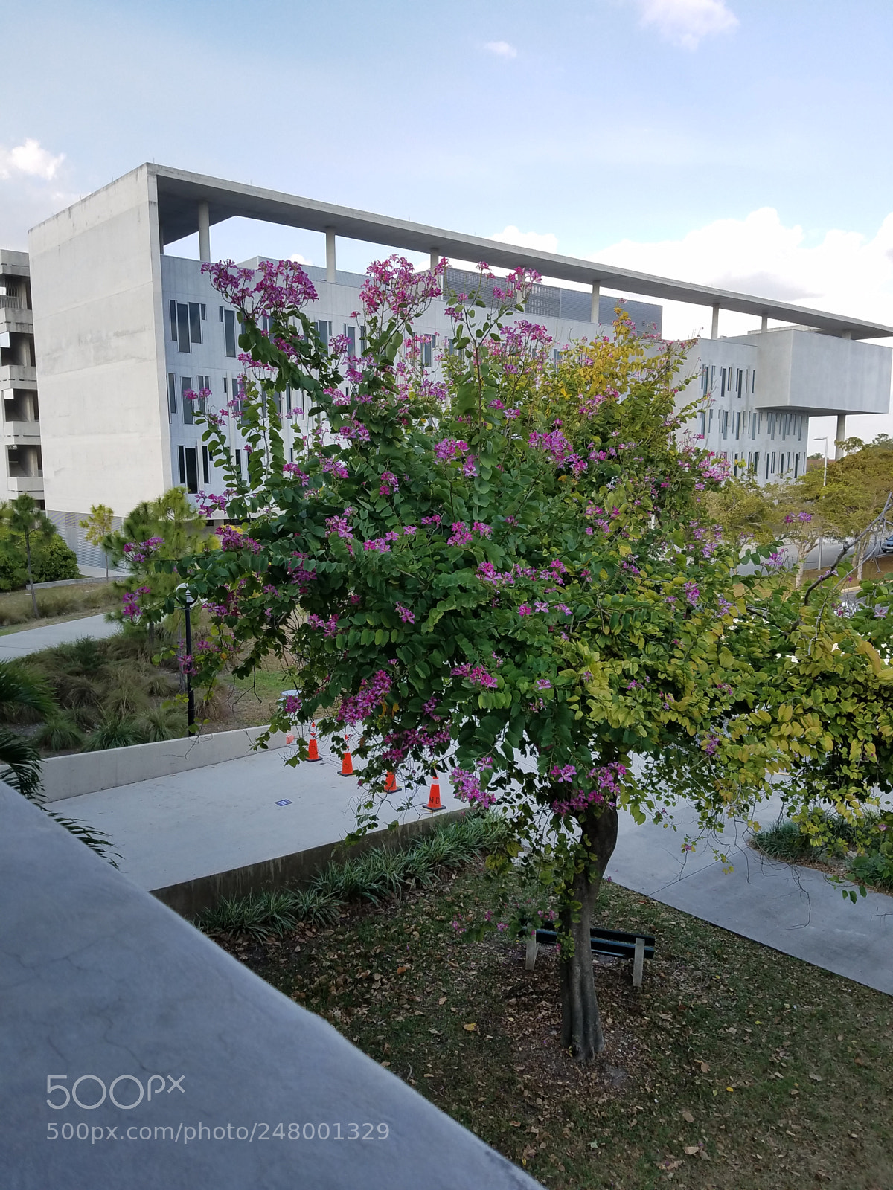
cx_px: 446
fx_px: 894
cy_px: 595
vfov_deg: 67.3
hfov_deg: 53.1
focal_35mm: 26
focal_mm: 4.2
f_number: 1.7
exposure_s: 1/998
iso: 50
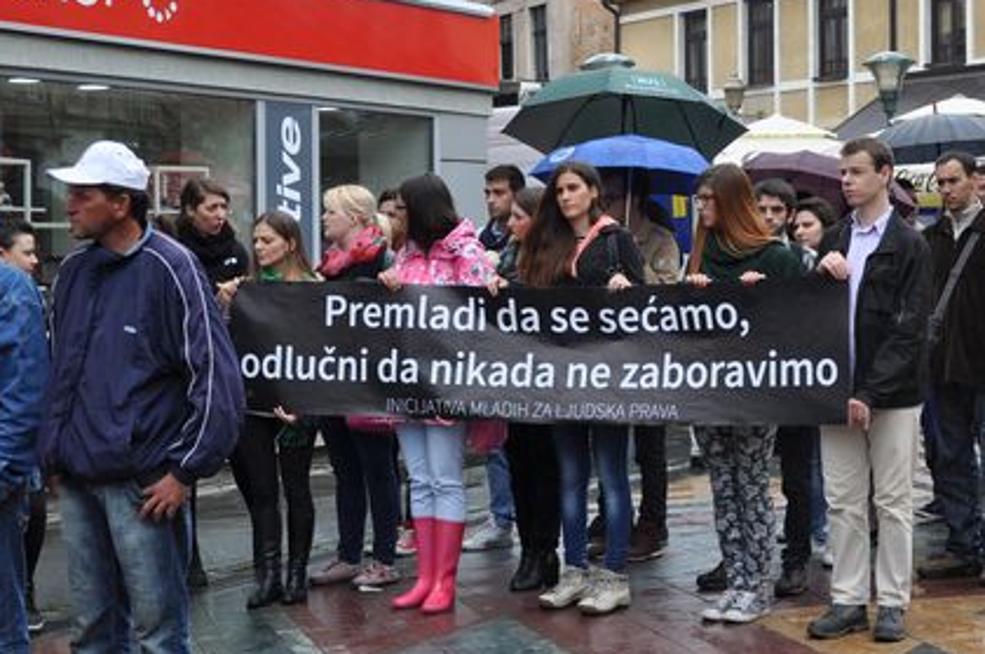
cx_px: 607
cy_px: 233
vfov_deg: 18.1
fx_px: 2050
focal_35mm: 75
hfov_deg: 26.9
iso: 200
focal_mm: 30
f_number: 6.7
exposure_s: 1/180
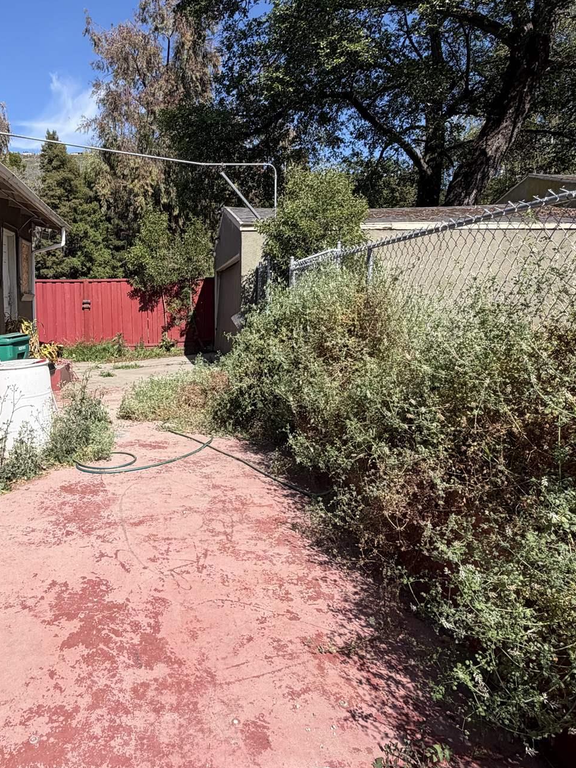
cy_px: 361
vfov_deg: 69.3
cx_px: 149
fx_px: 554
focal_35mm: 25
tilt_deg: -5.9
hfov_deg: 52.6
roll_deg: -1.0
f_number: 2.2
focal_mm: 2.22
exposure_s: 1/770
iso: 25
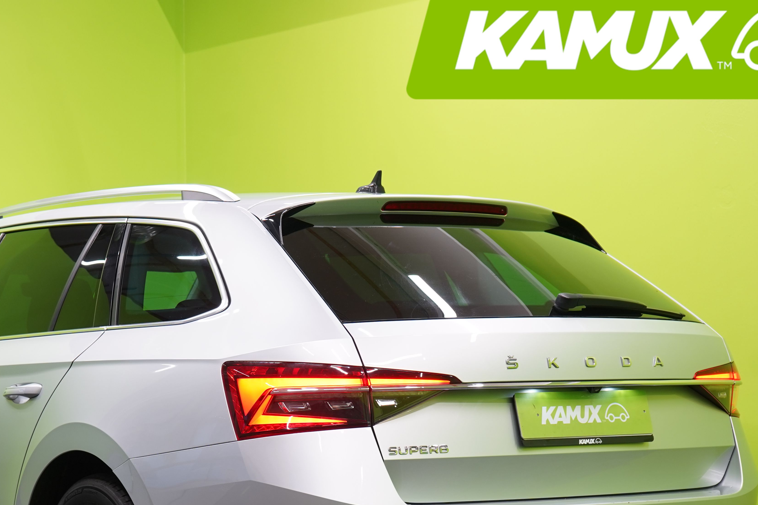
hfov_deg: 22.0
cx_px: 236
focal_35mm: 92
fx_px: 1937
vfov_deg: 14.8
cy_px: 394
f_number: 5
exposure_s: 1/30
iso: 400
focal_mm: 51
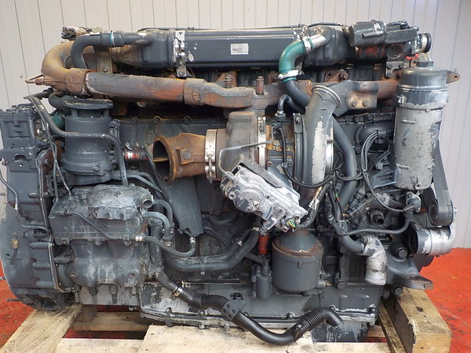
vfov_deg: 44.2
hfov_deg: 56.8
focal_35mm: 32
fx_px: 435
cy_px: 184
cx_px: 227
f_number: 3.3
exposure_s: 1/30
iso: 220
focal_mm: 4.1
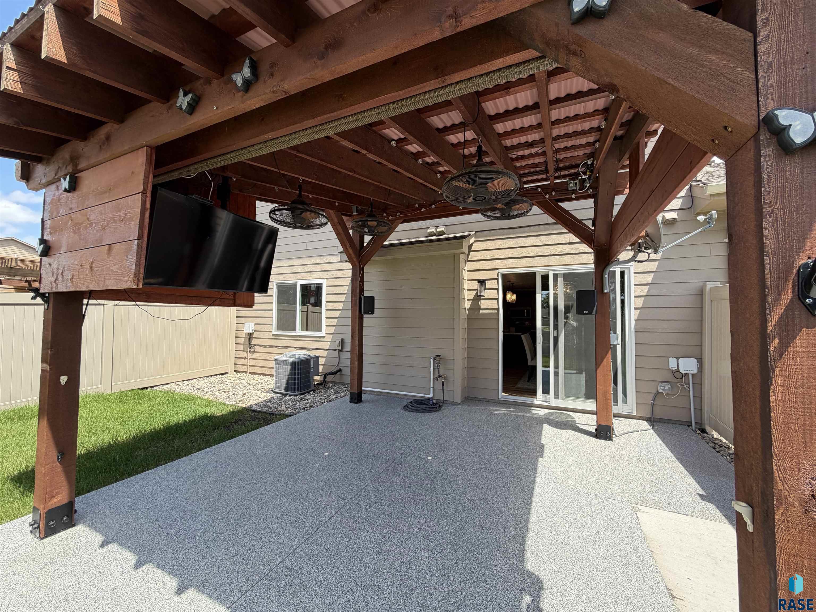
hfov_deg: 102.1
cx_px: 408
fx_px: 330
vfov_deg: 85.7
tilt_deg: +1.6
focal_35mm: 14
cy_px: 306
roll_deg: -0.6
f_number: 2.2
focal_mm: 2.22
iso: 40
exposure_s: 1/502
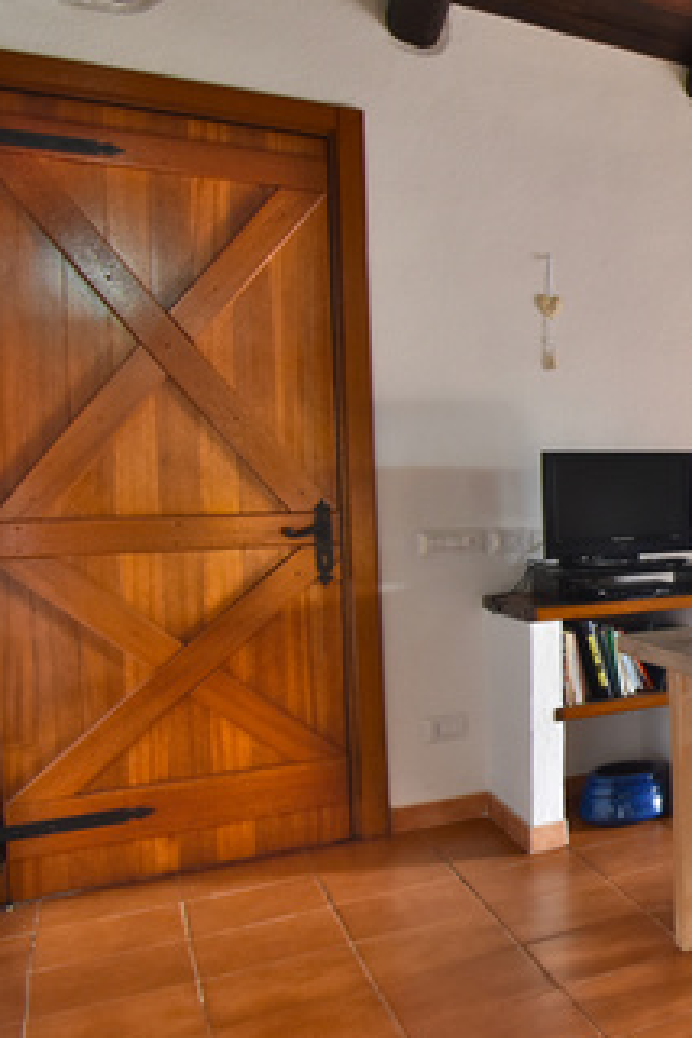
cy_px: 517
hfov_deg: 25.5
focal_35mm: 35
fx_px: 1009
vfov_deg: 54.4
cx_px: 1099
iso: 400
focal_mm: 10
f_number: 11
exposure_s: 1/4
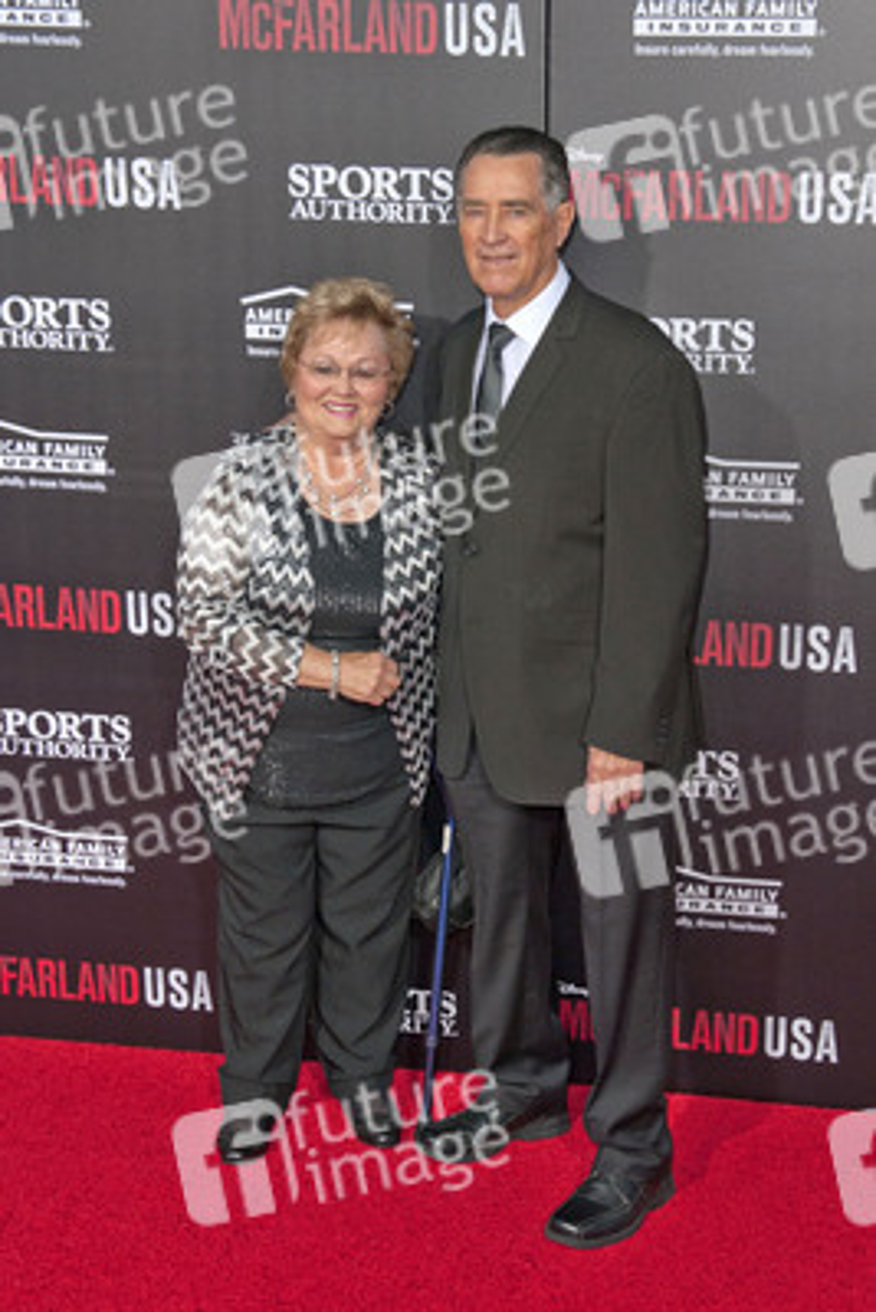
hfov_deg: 29.9
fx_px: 1641
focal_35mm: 45
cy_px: 656
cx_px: 438
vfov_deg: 43.6
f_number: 4.5
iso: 400
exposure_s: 1/400
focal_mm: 45
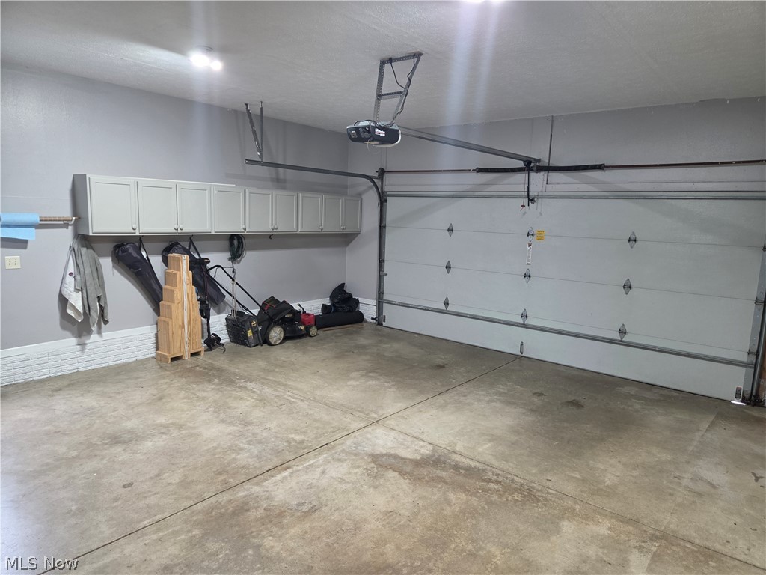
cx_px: 383
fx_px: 509
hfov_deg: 73.9
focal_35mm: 23
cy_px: 288
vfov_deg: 58.9
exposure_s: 1/120
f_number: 1.8
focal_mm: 5.4
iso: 250
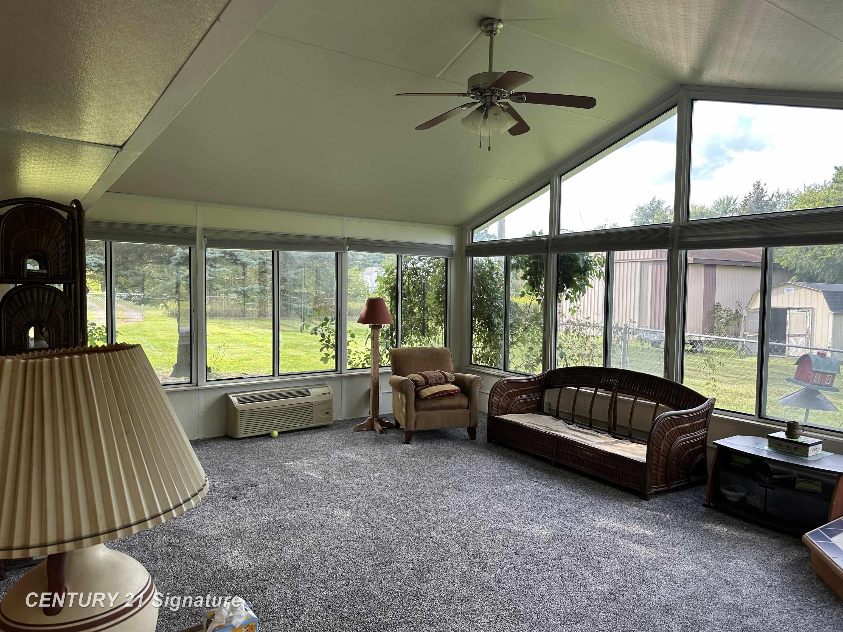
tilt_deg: -3.6
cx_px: 422
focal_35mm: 24
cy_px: 316
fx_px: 584
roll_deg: -2.0
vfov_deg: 56.8
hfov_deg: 71.6
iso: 64
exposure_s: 1/178
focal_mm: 6.86
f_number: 1.78
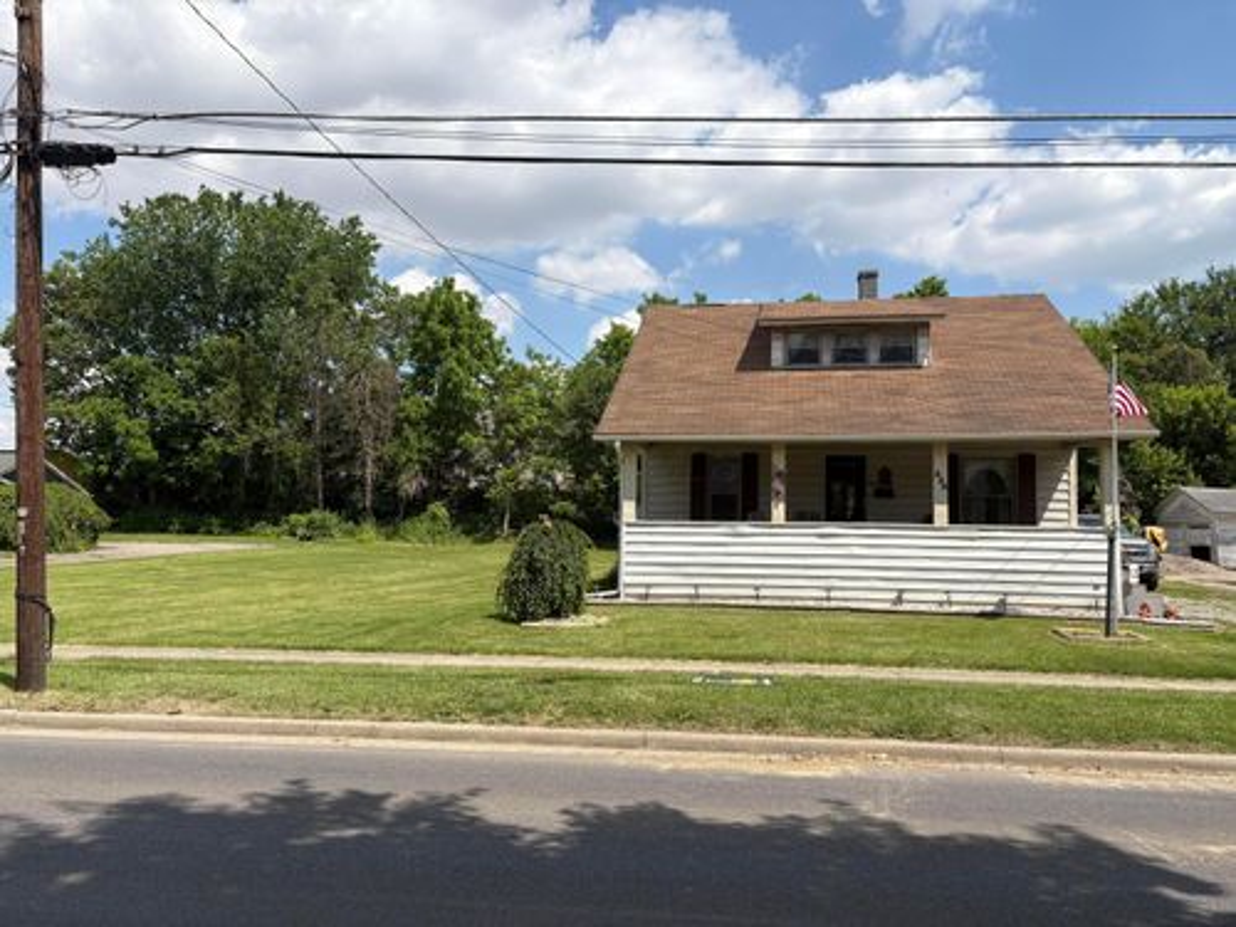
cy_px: 464
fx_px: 928
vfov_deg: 53.1
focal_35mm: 26
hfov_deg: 67.3
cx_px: 618
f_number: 1.6
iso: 50
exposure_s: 1/4329
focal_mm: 5.96
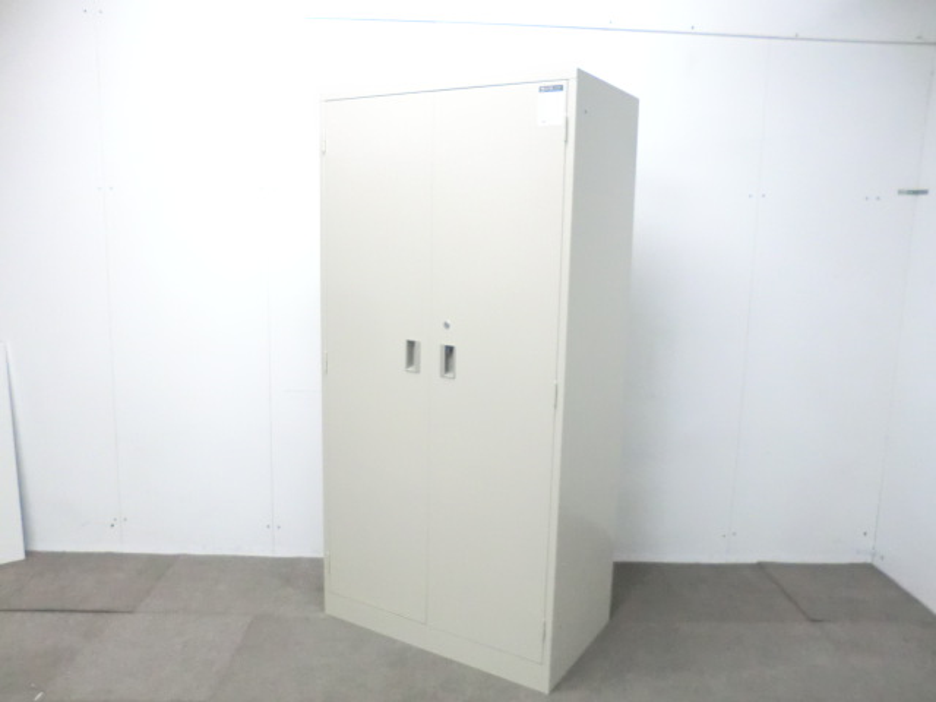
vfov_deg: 51.4
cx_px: 468
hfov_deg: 65.3
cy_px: 351
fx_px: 730
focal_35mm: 27
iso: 800
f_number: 3.2
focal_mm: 4.9
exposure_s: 1/60
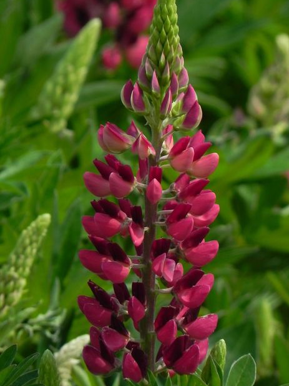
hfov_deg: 1.9
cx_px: 127
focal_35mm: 784
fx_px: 8724
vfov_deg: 2.5
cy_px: 195
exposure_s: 1/640
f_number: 5.6
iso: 160
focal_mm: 107.6
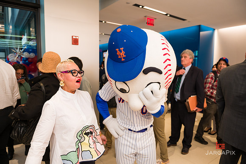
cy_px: 82
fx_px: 164
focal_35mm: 24
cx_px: 123
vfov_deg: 53.1
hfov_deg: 73.8
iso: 400
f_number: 4
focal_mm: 24
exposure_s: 1/200
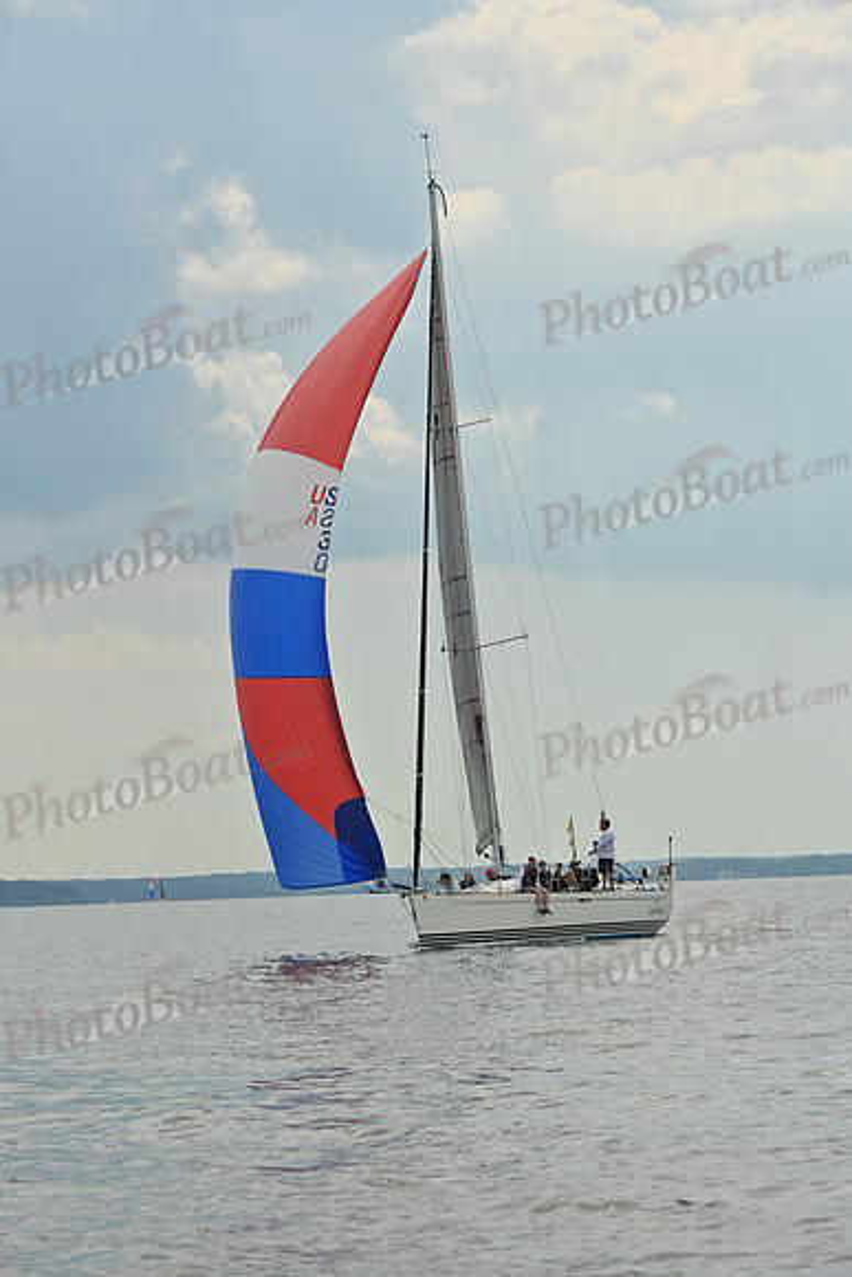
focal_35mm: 135
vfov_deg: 15.2
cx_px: 426
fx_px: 4789
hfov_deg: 10.2
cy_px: 638
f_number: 10
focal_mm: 135
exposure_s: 1/1250
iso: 320
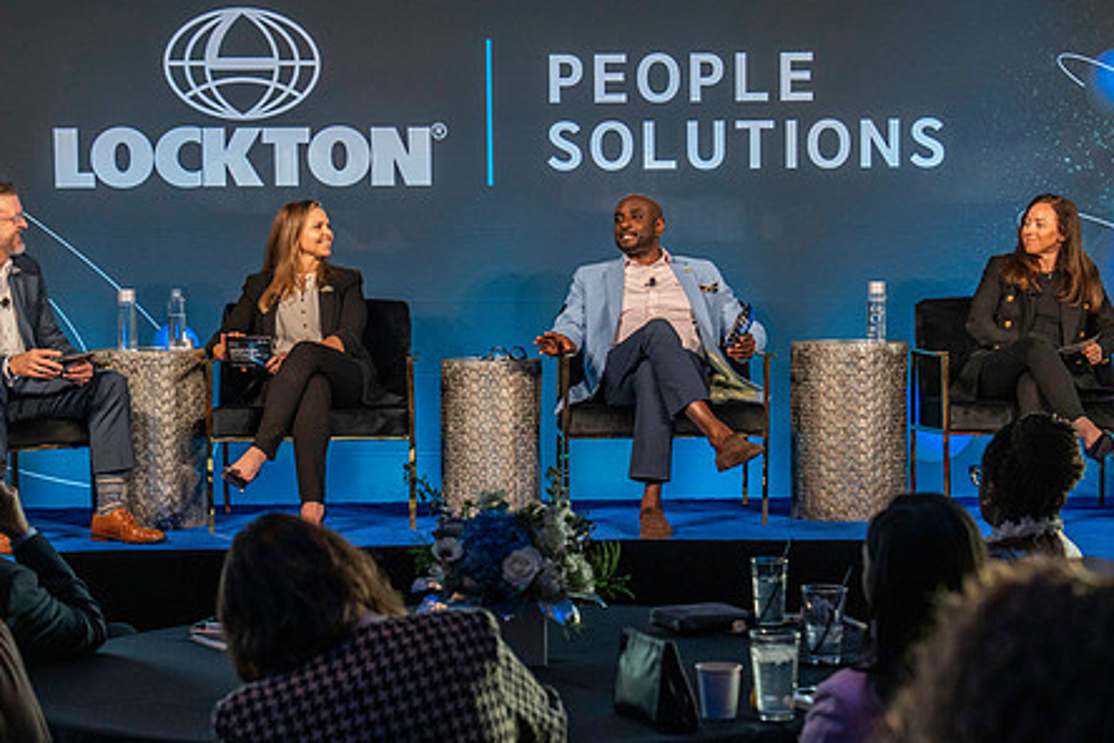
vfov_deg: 15.9
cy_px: 400
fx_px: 2661
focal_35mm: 86
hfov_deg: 23.6
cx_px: 533
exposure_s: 1/200
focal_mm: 63
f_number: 4.5
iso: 4000
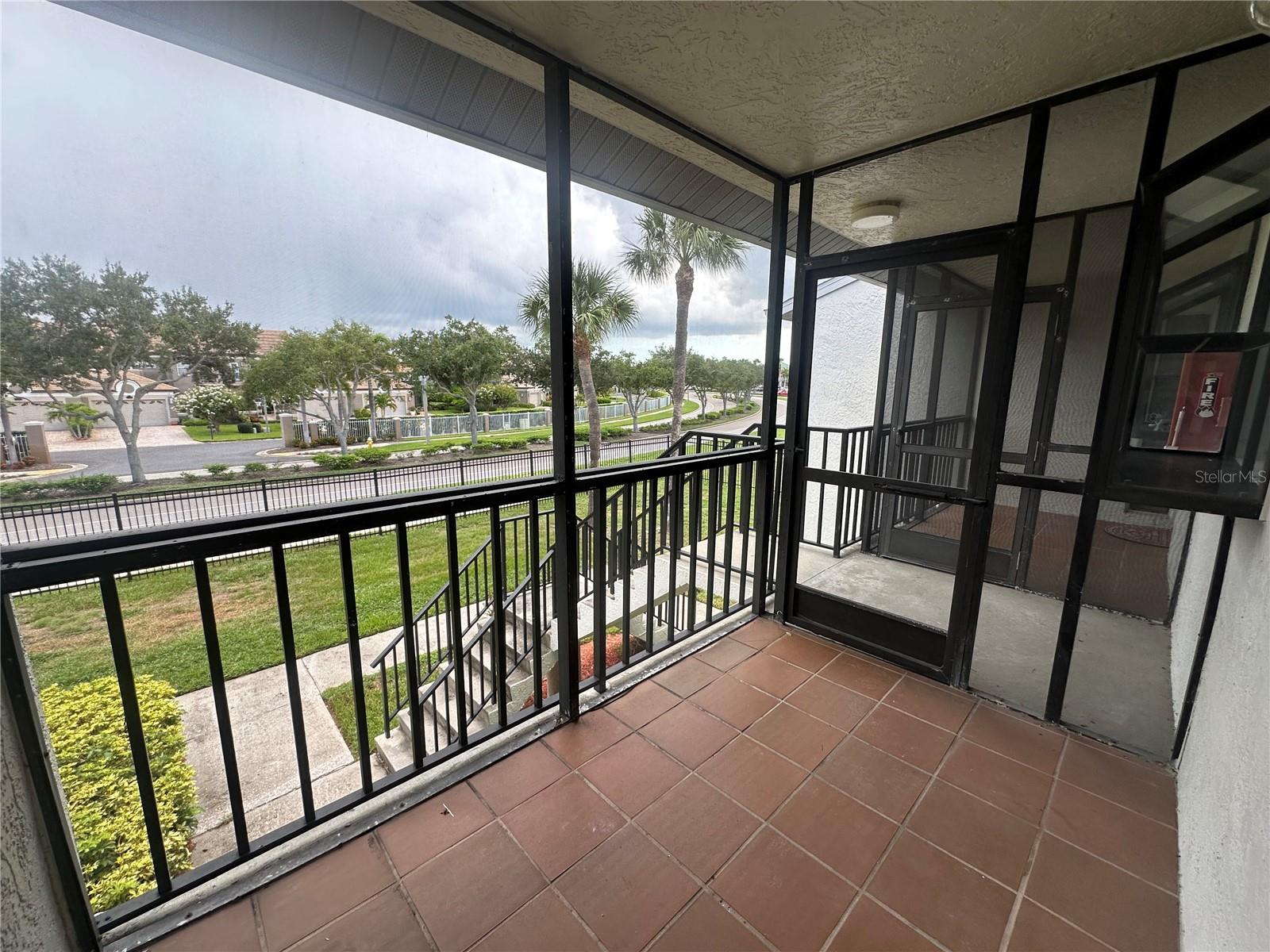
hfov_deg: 102.1
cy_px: 476
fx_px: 514
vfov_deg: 85.7
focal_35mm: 14
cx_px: 635
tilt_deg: -9.9
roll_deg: -0.5
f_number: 2.2
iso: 40
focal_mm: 2.22
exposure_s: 1/170
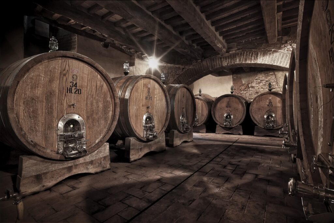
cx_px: 167
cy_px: 112
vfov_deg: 70.5
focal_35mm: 17
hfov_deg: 93.3
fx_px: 158
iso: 400
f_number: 18
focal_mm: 17
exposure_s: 4
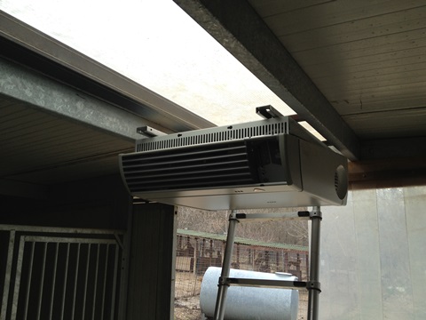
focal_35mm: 35
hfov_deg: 52.6
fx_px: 431
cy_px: 160
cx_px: 213
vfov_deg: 40.7
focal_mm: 4.28
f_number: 2.4
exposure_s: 1/146
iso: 50
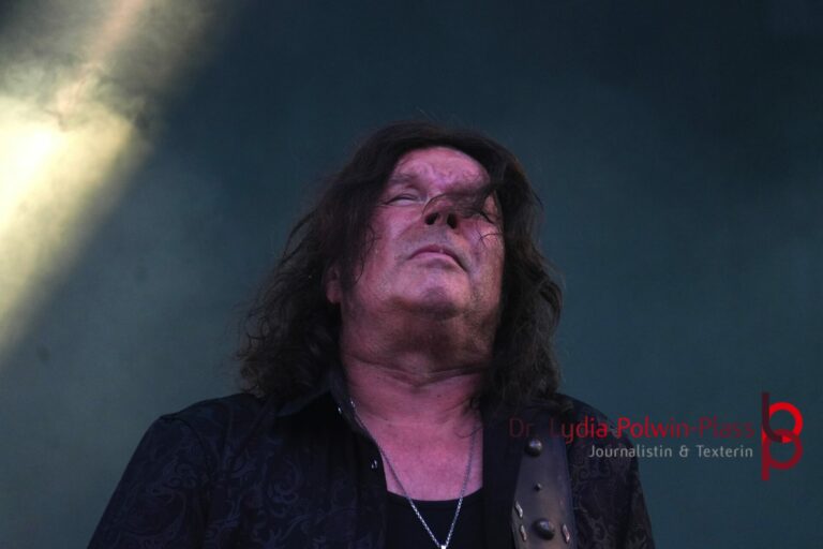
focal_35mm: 388
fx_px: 8881
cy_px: 274
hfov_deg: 5.3
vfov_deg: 3.5
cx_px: 412
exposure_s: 1/500
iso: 2000
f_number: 6.3
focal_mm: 259
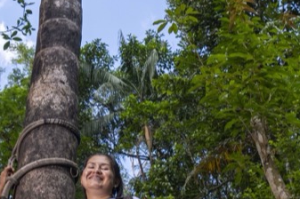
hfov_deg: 33.9
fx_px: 475
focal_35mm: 57
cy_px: 92
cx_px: 54
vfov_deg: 23.7
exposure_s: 1/1000
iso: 50
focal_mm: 12
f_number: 2.8
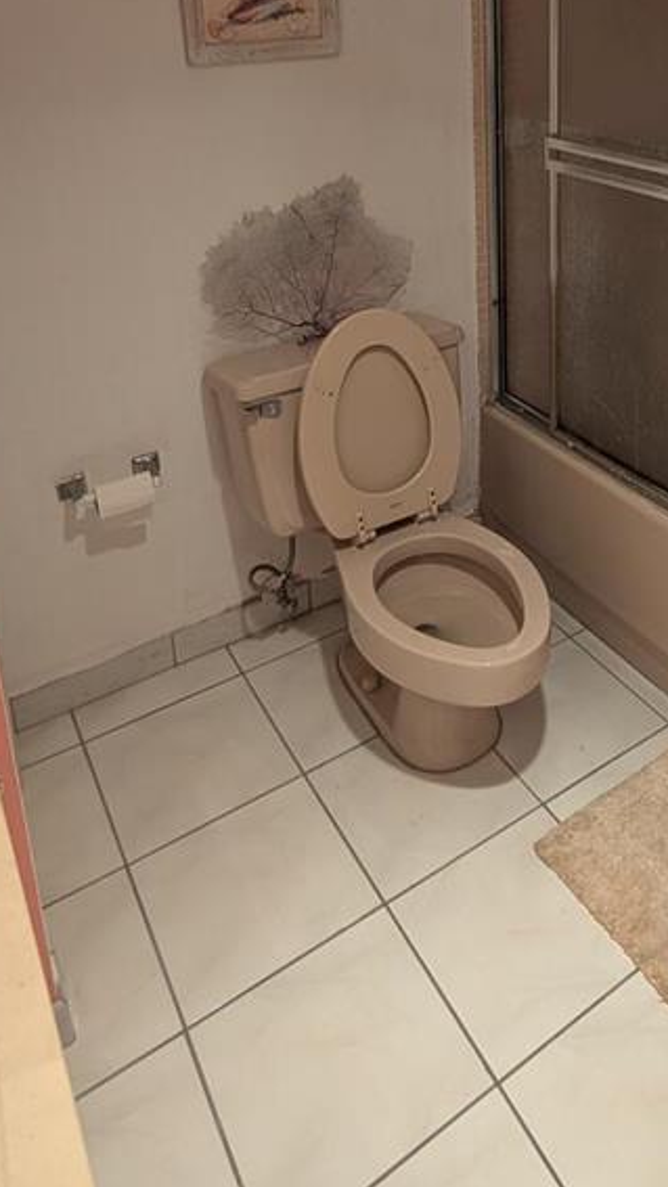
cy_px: 237
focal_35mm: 30
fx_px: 945
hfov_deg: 37.9
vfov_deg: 59.3
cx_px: 511
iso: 45
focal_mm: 1.54
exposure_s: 1/30
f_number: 2.2
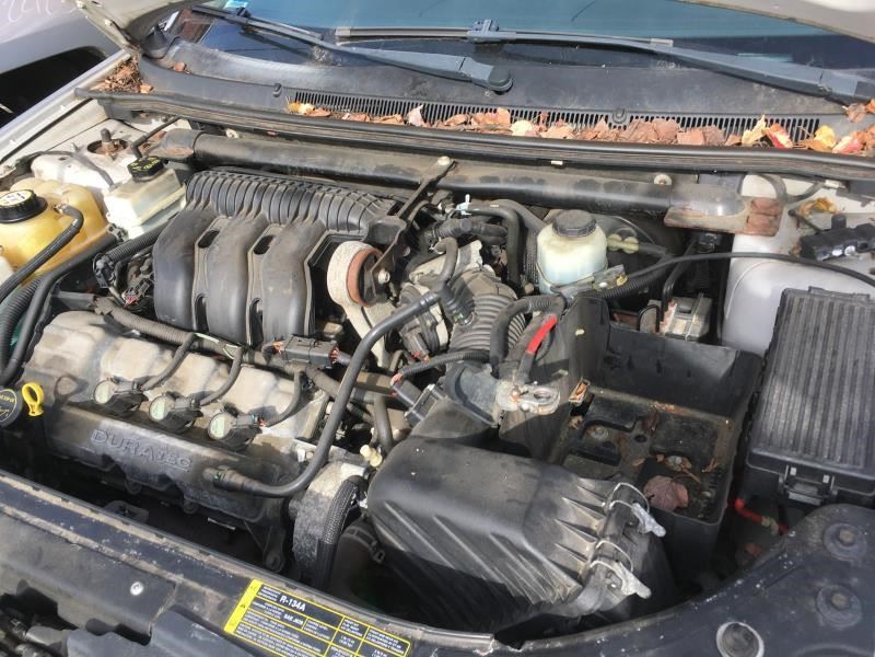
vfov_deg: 48.2
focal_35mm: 29
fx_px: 733
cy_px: 328
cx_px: 438
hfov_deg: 61.7
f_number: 2.2
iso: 25
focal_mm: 4.15
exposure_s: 1/403
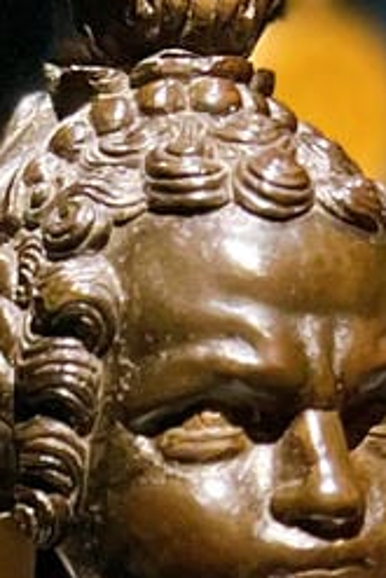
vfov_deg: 11.0
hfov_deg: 7.8
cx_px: -61
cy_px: 1011
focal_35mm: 175
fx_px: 2810
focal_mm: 5.7
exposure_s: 1/60
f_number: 1.5
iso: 200
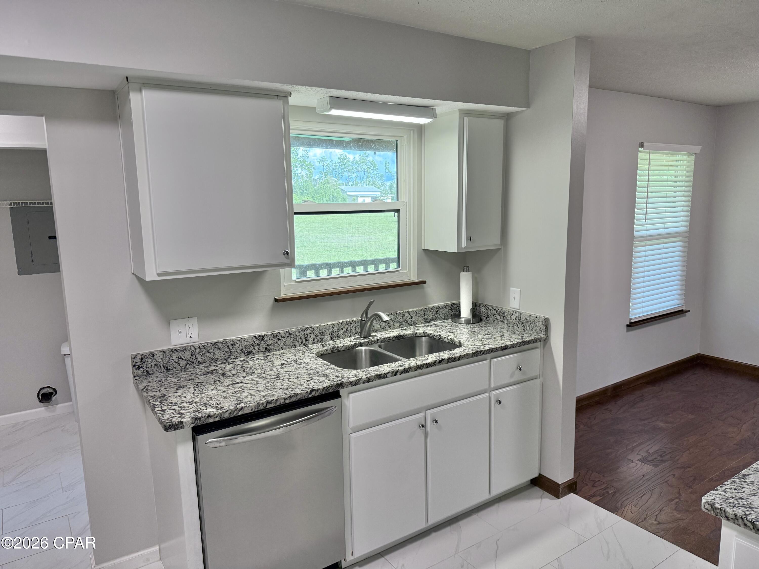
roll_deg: +1.3
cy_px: 284
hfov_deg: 71.6
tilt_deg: -8.7
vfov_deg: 56.8
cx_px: 380
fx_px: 526
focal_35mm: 24
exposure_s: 1/217
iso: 200
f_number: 1.78
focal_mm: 6.76
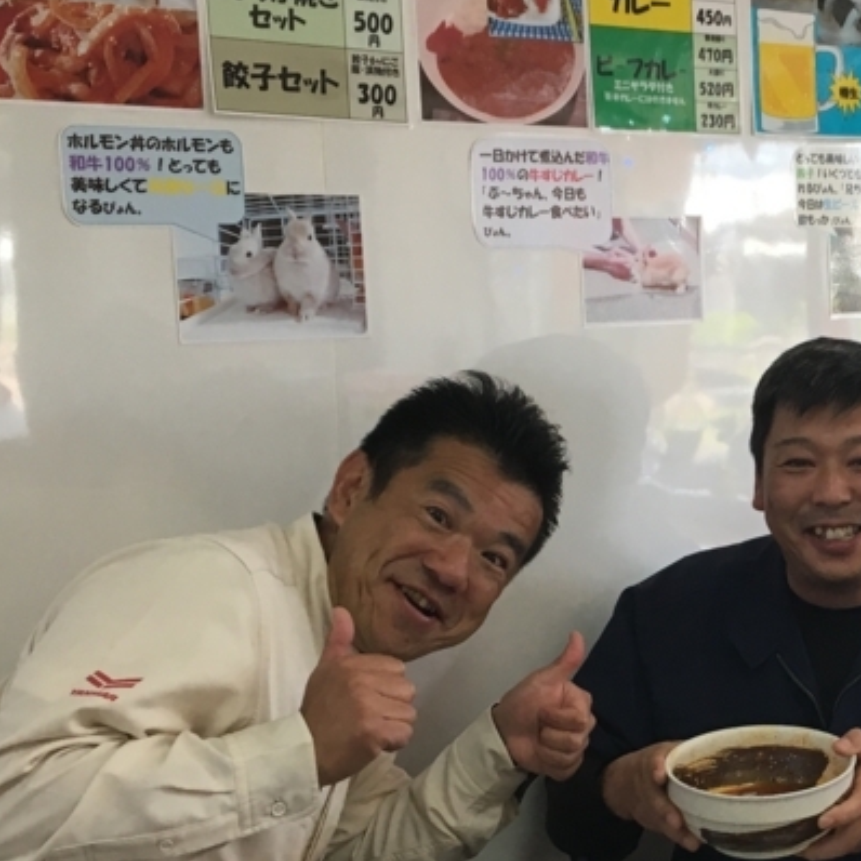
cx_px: 906
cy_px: 541
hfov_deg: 24.6
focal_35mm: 66
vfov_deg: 26.0
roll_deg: +0.1
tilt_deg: -7.7
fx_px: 1857
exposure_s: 1/30
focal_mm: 4.15
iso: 32
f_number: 2.2
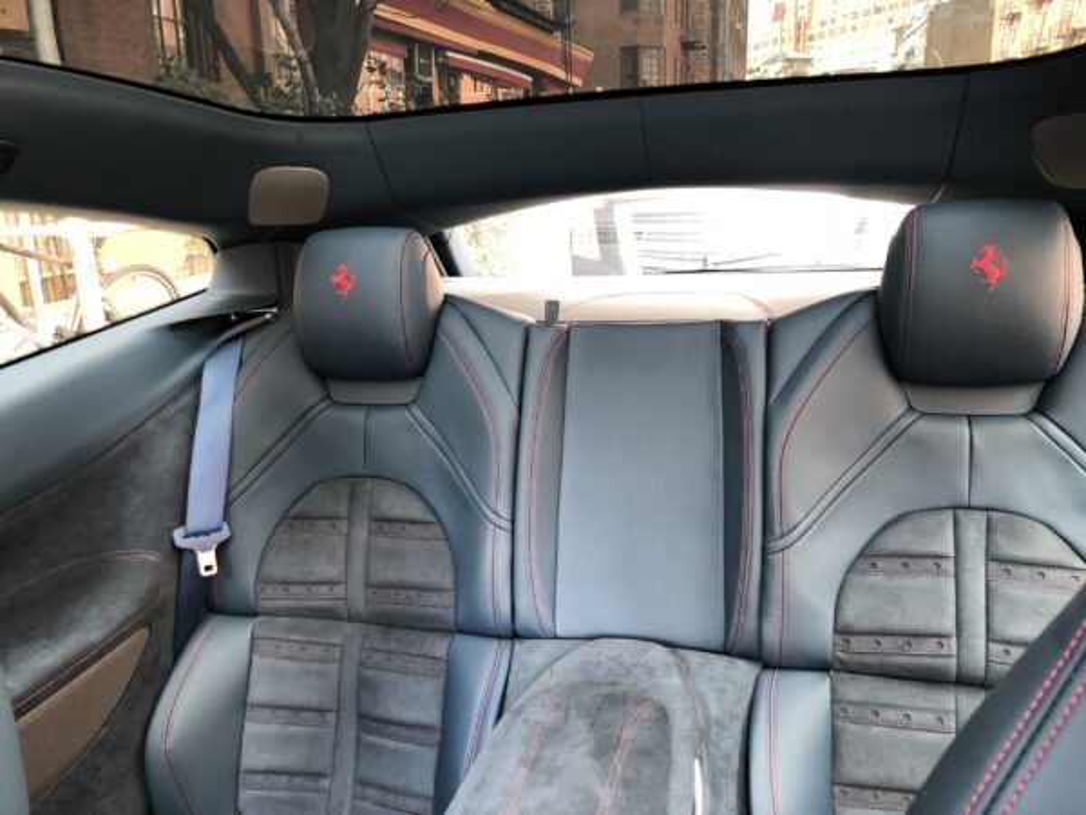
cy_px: 408
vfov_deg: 49.7
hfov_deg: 63.4
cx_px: 543
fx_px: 878
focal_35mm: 28
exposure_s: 1/15
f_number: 1.8
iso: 50
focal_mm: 4
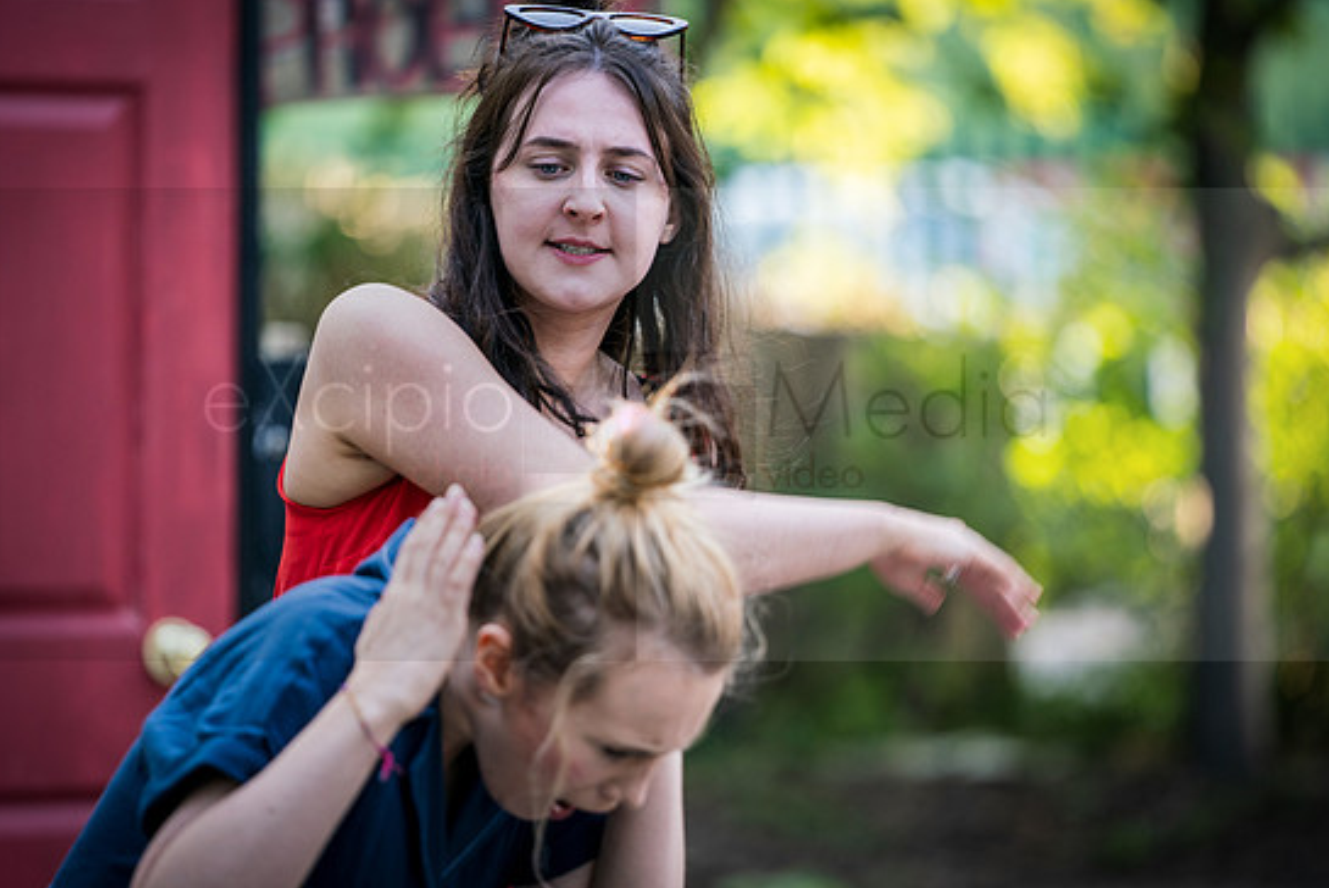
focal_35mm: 225
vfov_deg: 6.1
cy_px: 383
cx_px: 596
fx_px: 8310
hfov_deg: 9.1
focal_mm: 184
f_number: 2.8
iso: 250
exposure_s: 1/200
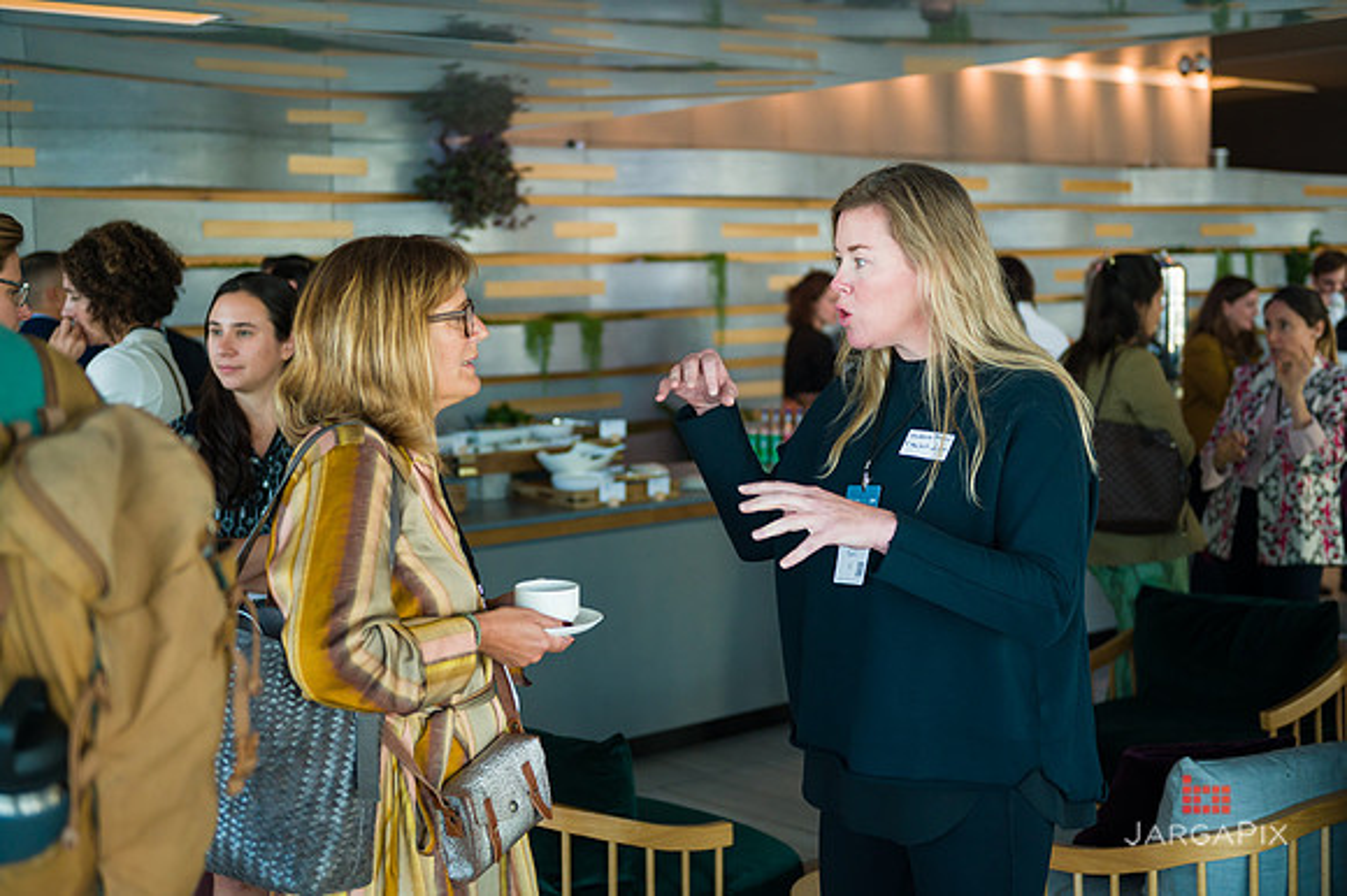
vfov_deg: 27.1
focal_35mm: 50
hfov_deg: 39.9
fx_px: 1857
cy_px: 448
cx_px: 674
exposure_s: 1/400
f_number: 3.2
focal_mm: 48
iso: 1000
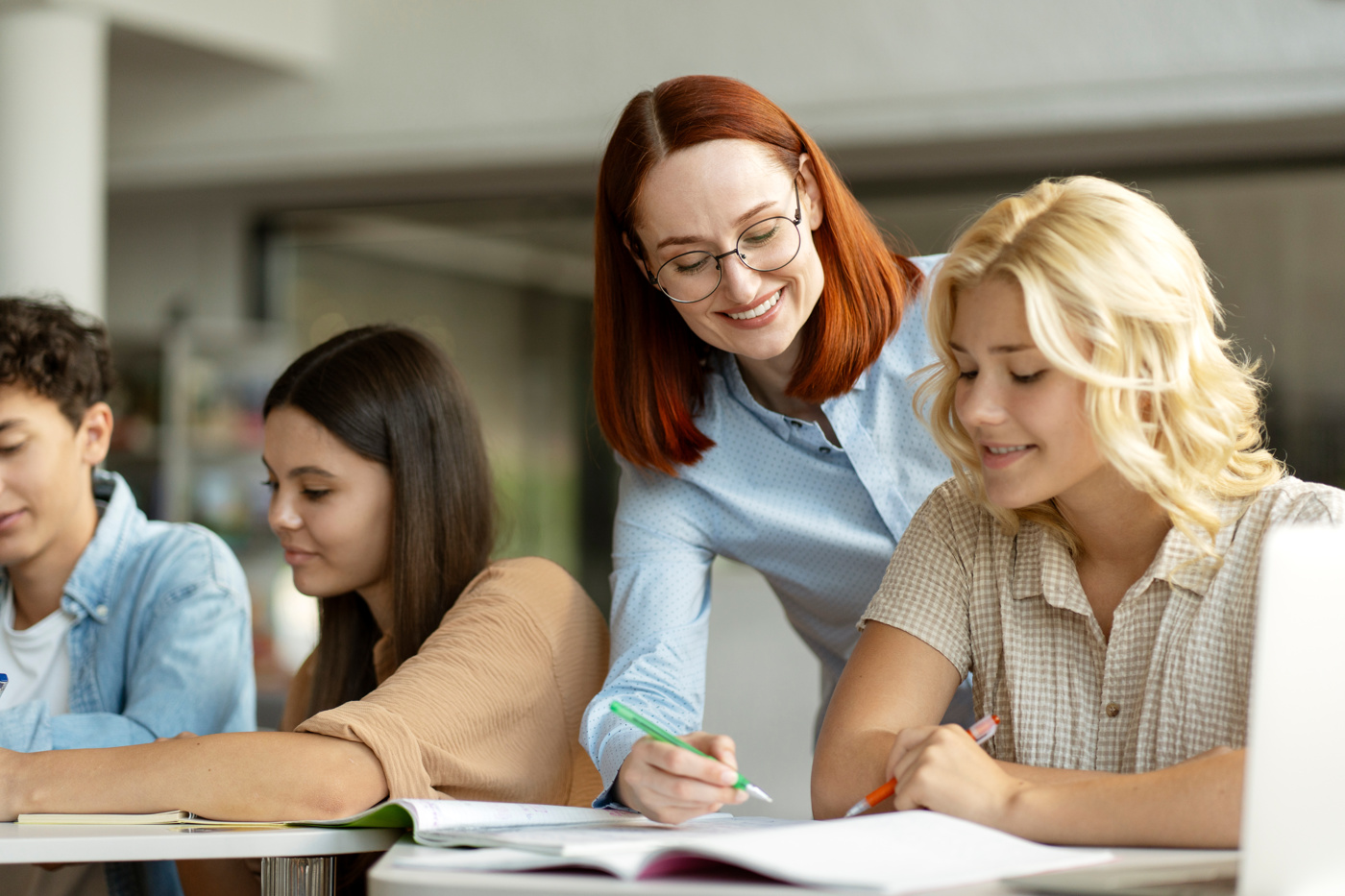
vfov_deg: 16.1
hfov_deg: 23.9
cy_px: 448
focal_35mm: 85
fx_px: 3175
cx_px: 672
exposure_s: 1/400
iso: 400
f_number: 1.8
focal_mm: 85
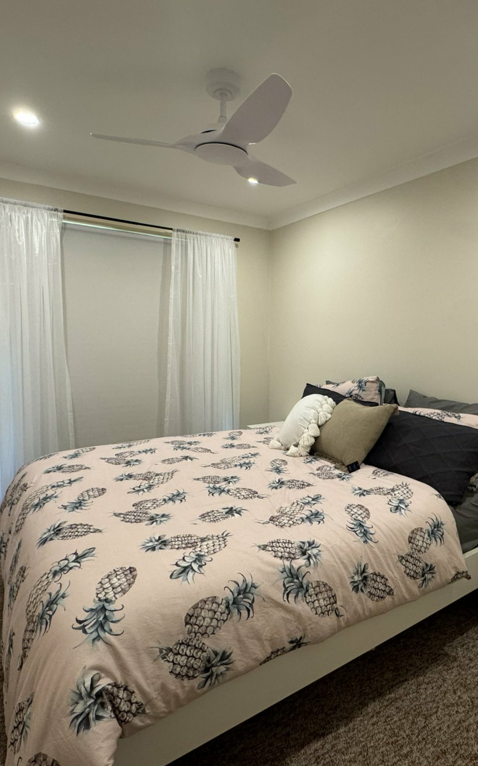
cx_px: 286
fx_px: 417
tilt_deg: -5.5
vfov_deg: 85.1
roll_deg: -0.8
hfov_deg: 59.2
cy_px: 382
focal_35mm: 20
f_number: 2.2
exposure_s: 1/99
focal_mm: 2.22
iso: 200
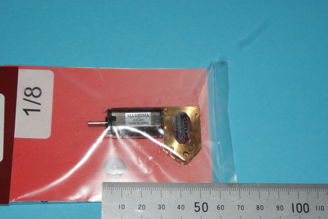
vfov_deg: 13.0
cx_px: 164
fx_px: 957
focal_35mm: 105
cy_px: 110
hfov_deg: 19.5
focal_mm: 70
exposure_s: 1/125
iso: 400
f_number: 5.6
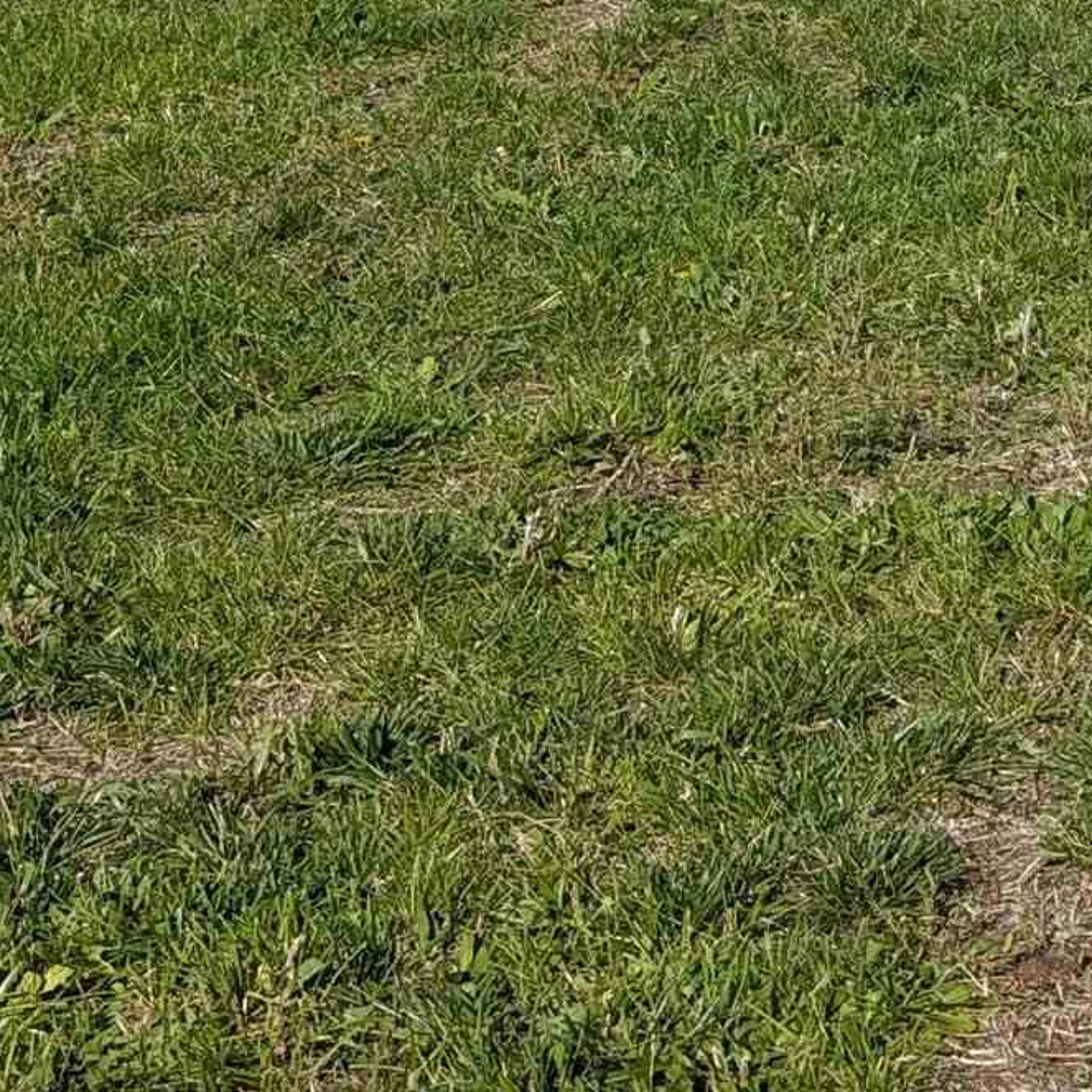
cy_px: -697
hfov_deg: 15.9
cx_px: 1752
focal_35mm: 98
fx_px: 3498
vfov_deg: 15.8
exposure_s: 1/1972
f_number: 1.68
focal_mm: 6.9
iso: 21
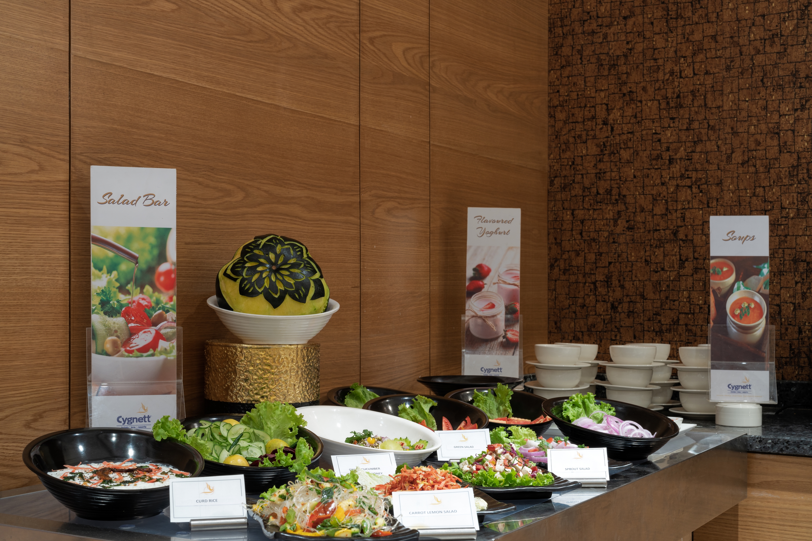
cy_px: 270
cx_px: 406
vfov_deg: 27.0
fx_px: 1128
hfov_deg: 39.6
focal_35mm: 50
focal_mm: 50
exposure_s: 4
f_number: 11
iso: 100
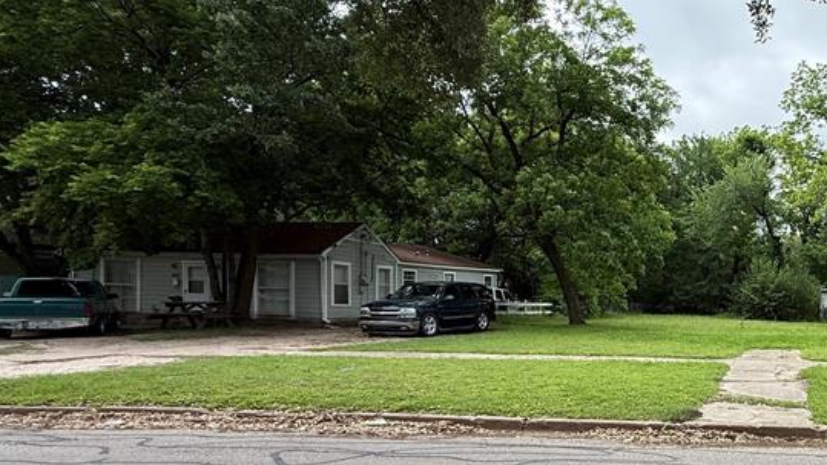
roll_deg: -2.1
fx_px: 636
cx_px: 752
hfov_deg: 56.5
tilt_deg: -1.0
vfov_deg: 39.6
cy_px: 318
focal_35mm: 29
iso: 64
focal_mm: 2.22
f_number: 2.2
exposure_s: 1/658
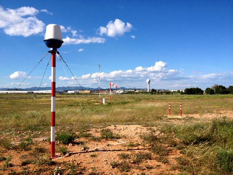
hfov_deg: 52.6
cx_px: 116
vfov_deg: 40.7
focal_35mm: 35
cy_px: 88
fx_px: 236
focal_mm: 4.28
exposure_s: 1/2632
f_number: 2.4
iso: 50
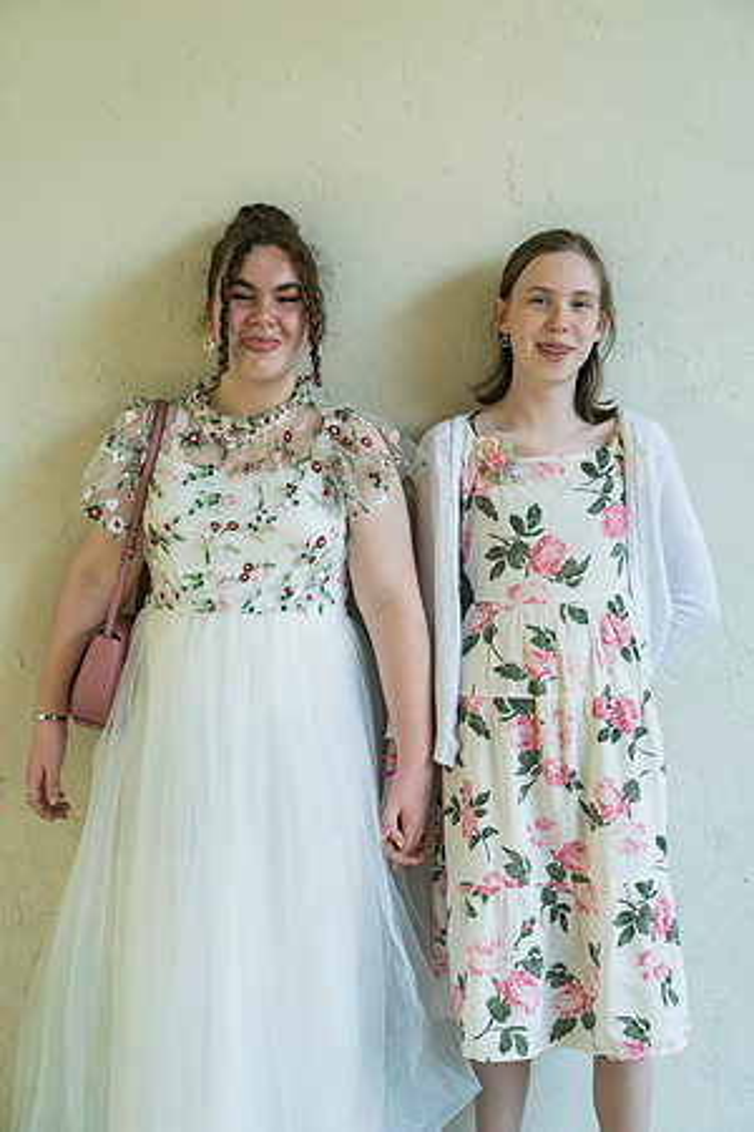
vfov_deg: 37.5
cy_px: 566
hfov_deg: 25.5
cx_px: 377
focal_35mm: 53
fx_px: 1665
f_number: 2.8
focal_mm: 53
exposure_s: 1/250
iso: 400
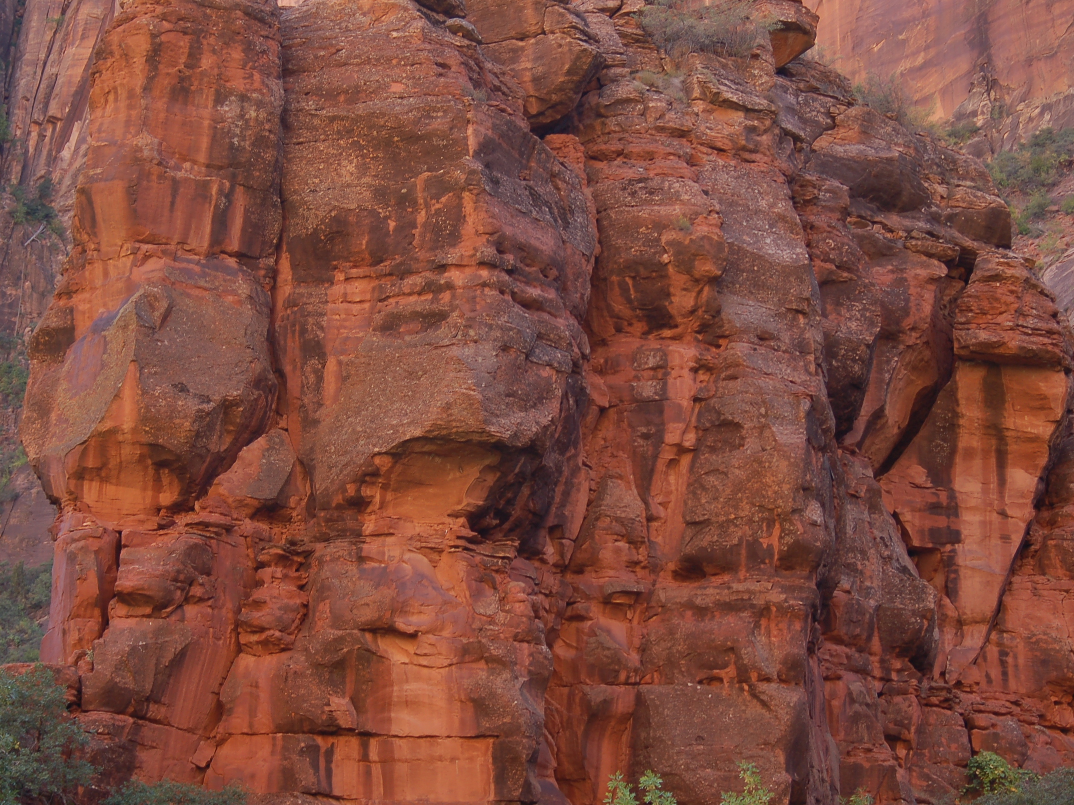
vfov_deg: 14.6
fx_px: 3133
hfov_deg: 19.4
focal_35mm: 101
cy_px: 364
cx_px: 607
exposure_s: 1/60
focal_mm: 50
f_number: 5.6
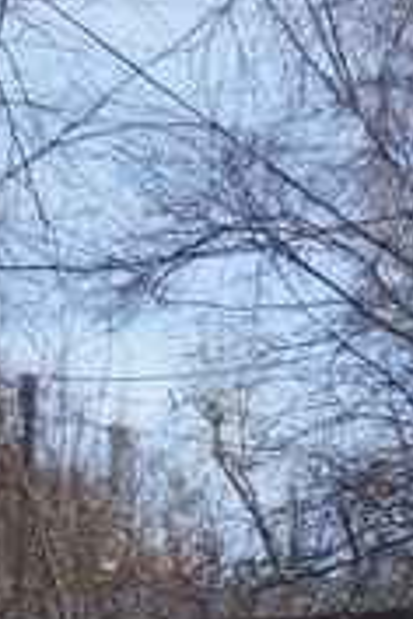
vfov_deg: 8.3
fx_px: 4083
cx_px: 707
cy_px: 1172
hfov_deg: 5.7
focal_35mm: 237
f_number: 10
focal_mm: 35
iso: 200
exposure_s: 1/160
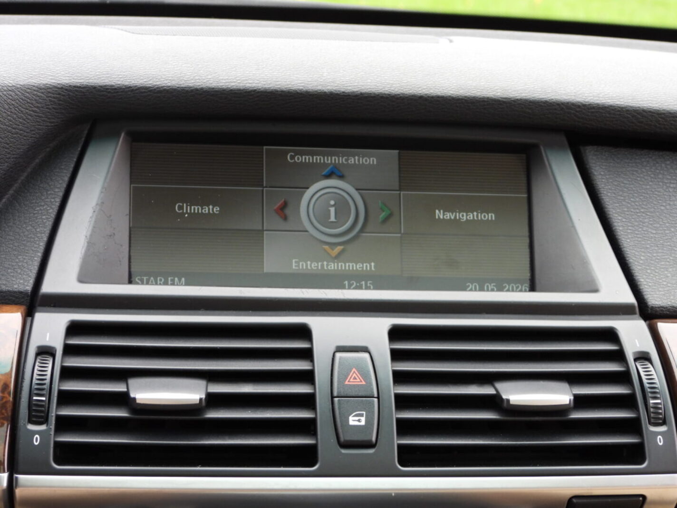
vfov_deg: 17.4
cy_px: 254
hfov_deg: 23.0
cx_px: 338
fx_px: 1662
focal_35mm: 85
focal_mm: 15.3
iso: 220
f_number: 3.5
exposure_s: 1/60
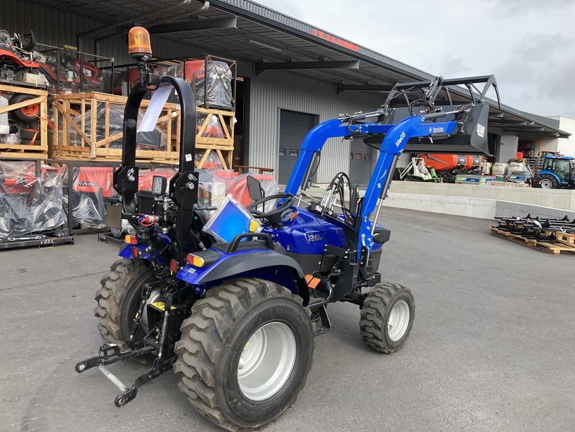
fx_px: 465
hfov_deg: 63.4
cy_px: 216
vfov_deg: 49.7
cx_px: 288
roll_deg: -1.8
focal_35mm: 28
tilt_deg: -7.1
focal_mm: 3.99
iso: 20
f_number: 1.8
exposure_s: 1/480
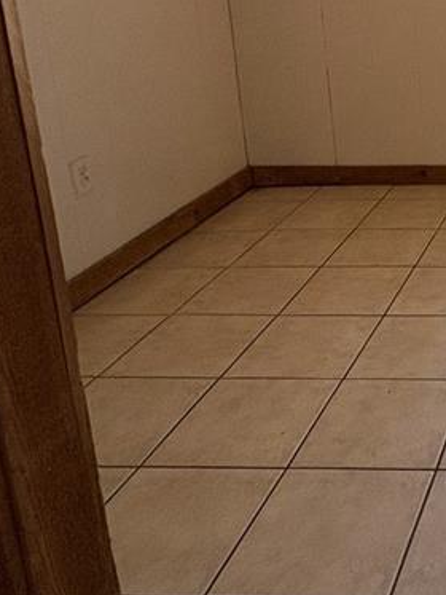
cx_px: 604
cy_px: 88
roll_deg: -0.1
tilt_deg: -11.9
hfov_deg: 26.5
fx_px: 773
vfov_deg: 39.7
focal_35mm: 45
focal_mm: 2.22
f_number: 2.2
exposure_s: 1/69
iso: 200
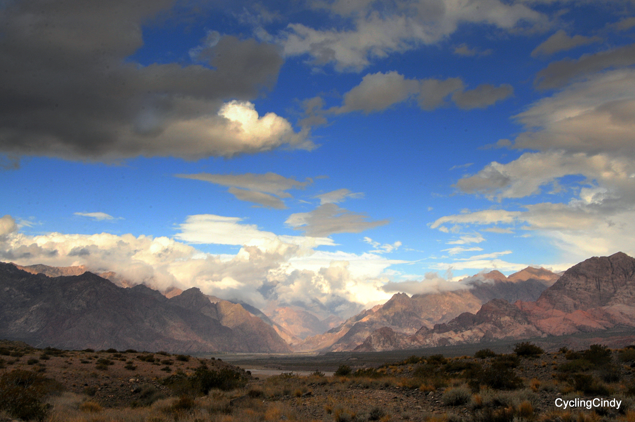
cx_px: 318
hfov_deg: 41.2
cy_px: 211
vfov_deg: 28.0
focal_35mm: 48
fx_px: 846
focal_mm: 32
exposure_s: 1/125
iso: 500
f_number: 25
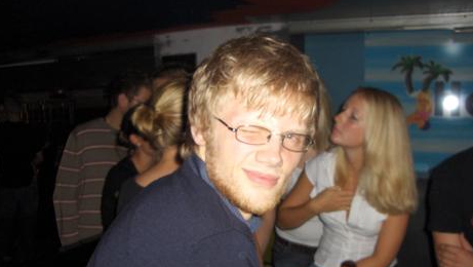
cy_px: 179
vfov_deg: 30.3
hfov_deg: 51.6
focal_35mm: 39
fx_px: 489
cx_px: 238
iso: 100
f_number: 2.6
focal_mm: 5.8
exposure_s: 1/60
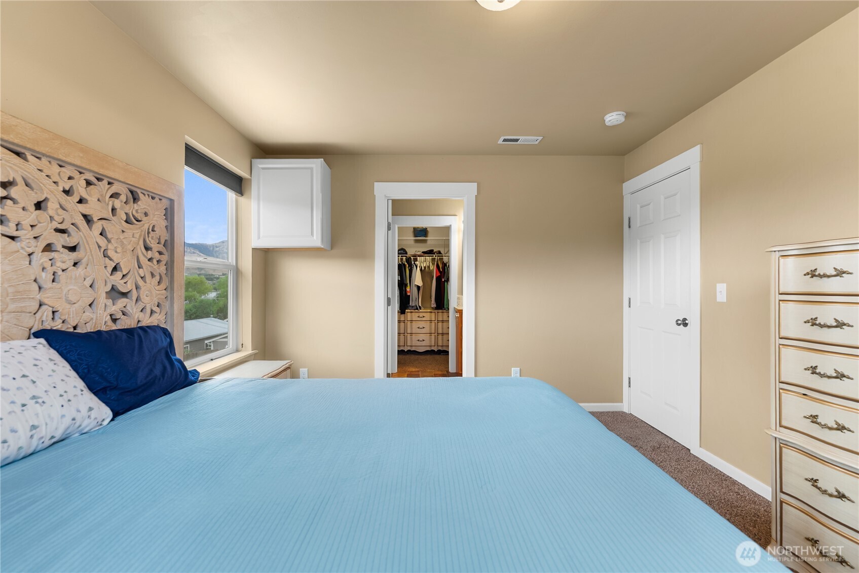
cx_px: 430
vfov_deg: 81.3
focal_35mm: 14
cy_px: 286
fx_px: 334
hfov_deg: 104.2
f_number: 4
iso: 400
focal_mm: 14
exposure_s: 1/5
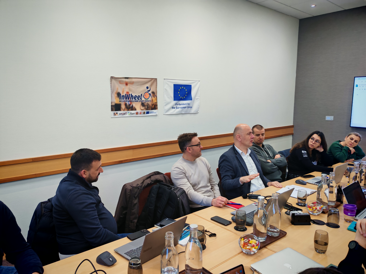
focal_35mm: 27
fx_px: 285
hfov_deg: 65.3
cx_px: 183
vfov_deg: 51.4
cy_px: 137
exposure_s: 1/100
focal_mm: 5.52
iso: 200
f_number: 1.95
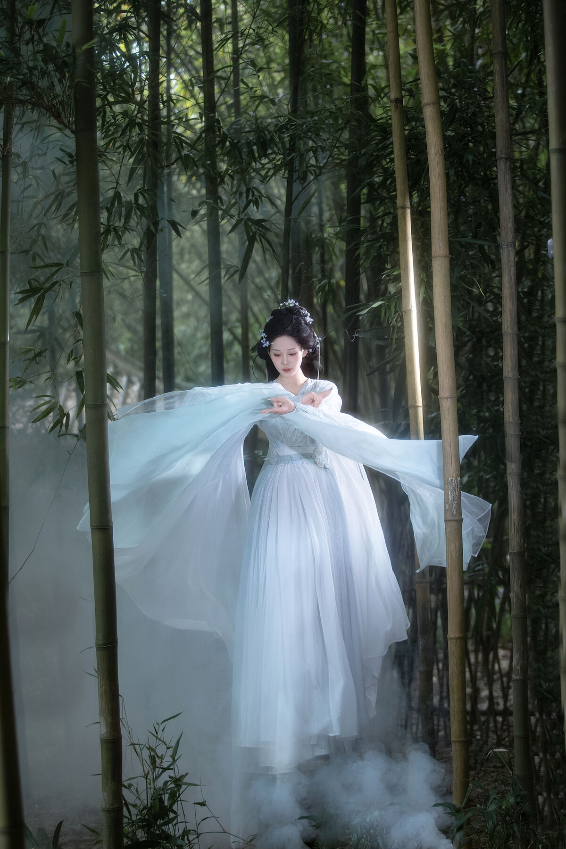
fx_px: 1839
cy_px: 424
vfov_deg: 26.0
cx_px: 283
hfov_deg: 17.5
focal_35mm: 78
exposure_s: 1/640
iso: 800
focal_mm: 78
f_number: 2.8
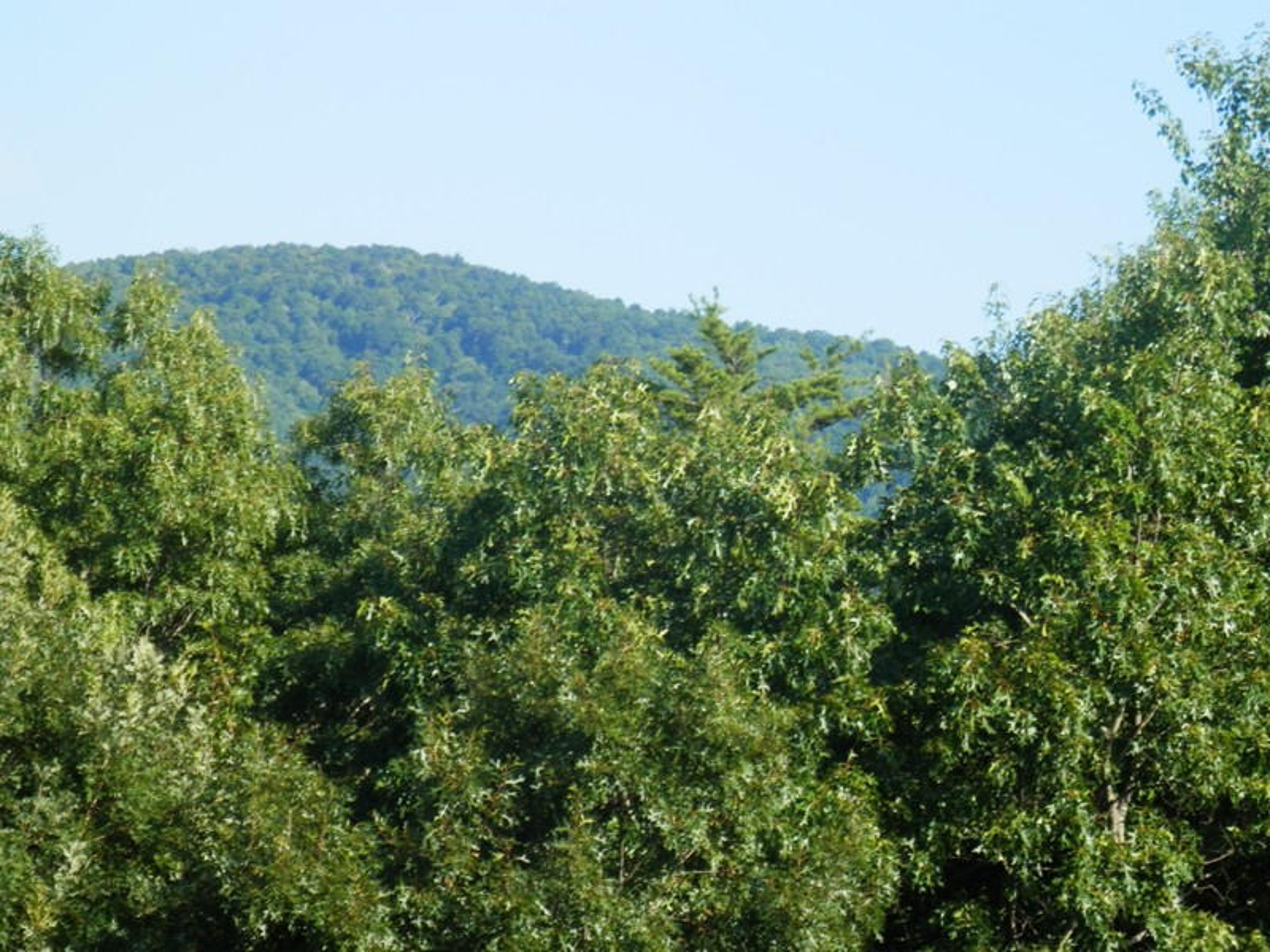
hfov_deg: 9.7
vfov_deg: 7.3
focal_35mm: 204
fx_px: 7484
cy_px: 476
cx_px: 635
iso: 100
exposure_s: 1/160
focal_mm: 36.5
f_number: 5.9
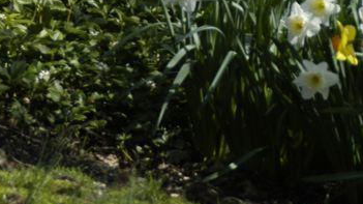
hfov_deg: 4.1
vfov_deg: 2.3
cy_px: -162
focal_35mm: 527
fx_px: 5070
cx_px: 325
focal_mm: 92
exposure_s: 1/500
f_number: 5.6
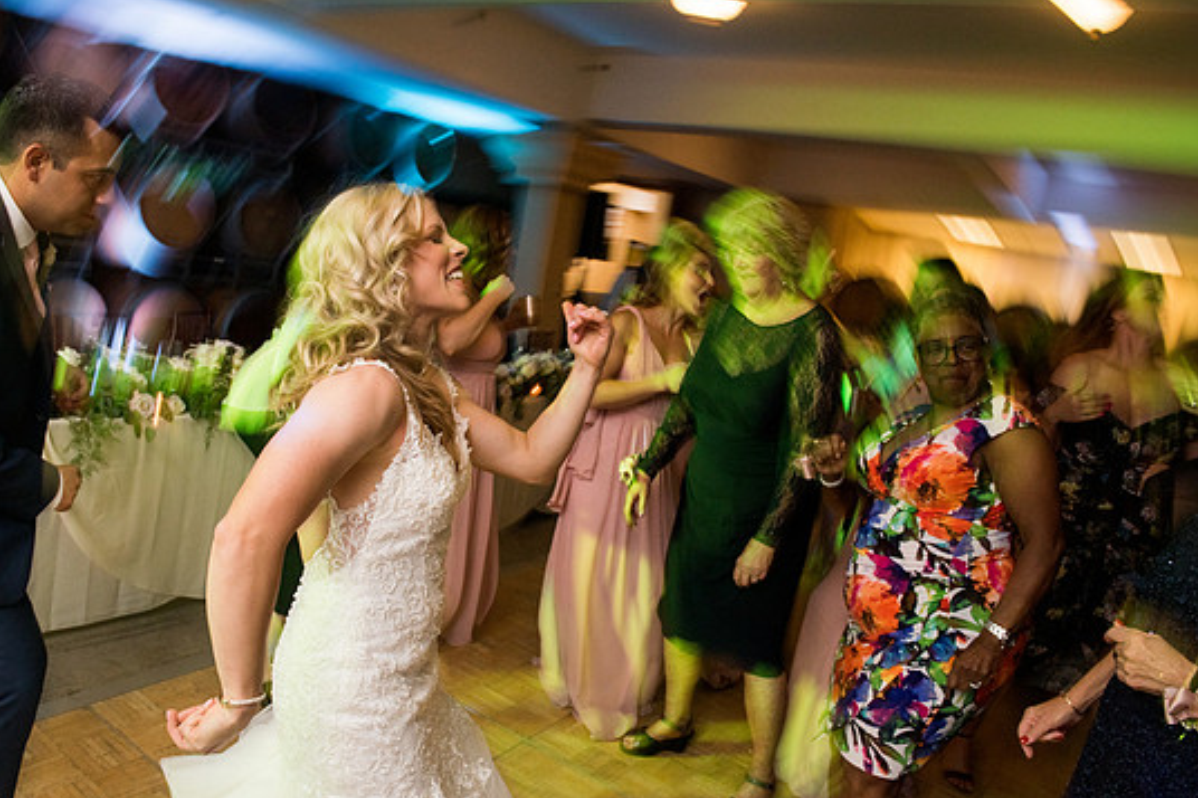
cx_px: 559
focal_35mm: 26
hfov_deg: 69.3
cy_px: 428
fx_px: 865
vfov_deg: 49.5
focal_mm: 24
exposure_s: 1/30
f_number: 8
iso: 800
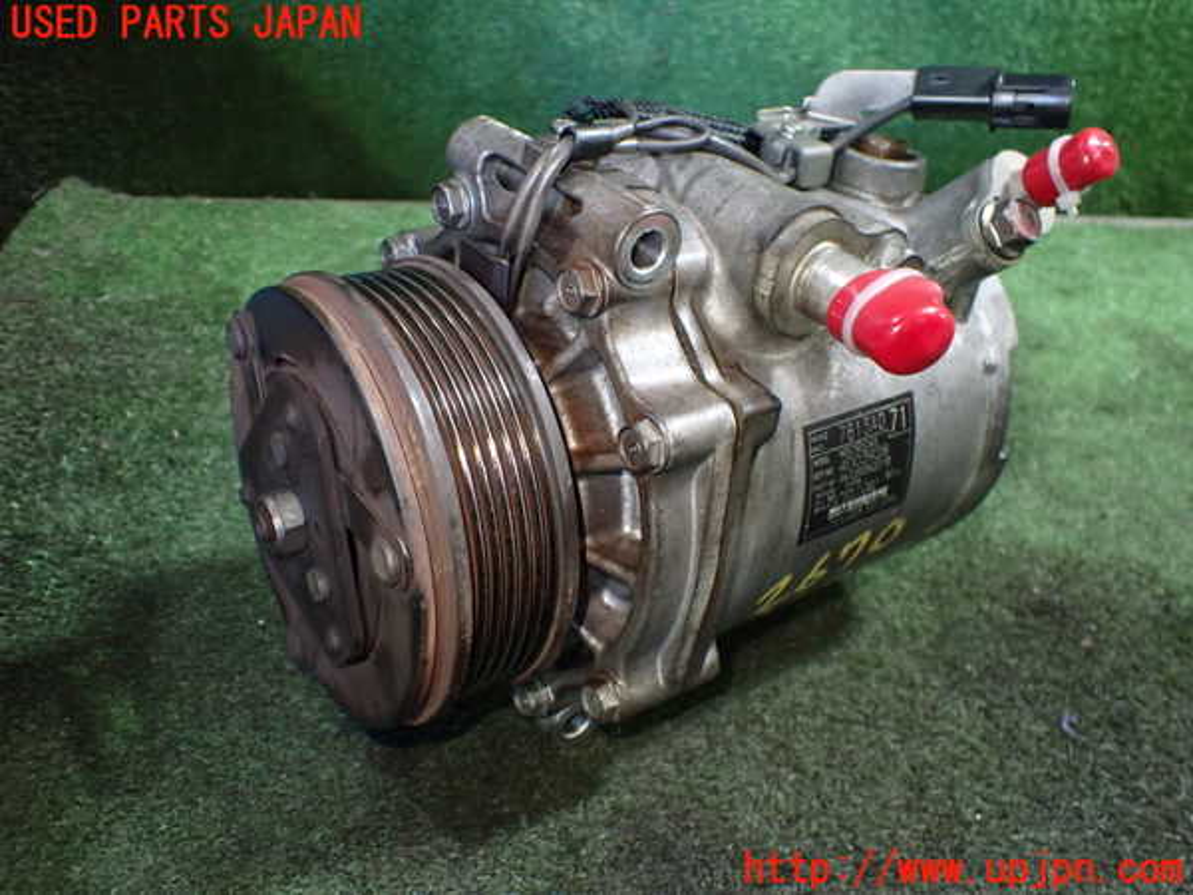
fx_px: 1034
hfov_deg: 60.0
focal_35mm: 30
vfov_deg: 46.8
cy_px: 448
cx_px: 596
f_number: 2.3
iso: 800
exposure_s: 1/60
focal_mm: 5.4
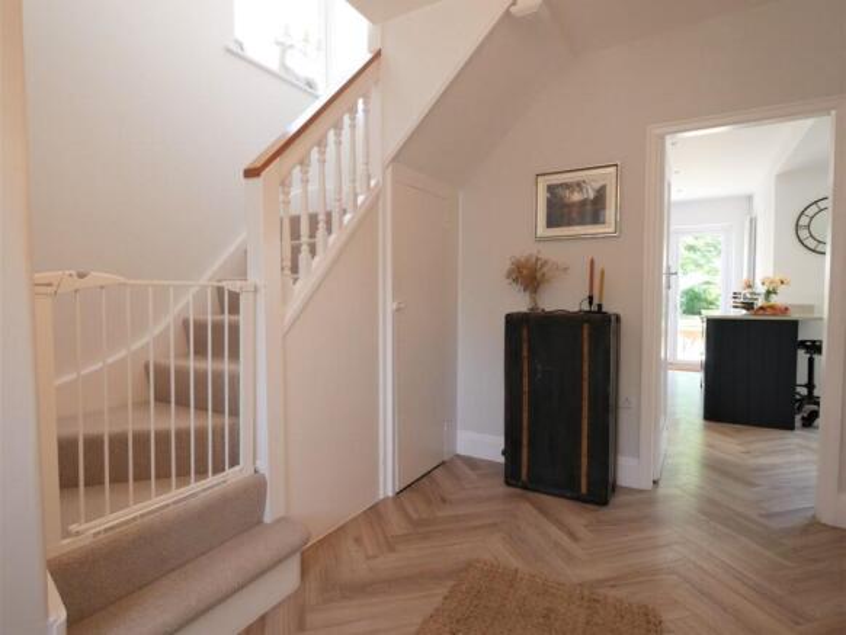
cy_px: 318
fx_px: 440
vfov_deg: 71.6
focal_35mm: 18
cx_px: 423
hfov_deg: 87.7
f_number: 4
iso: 500
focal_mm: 9
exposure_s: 1/60
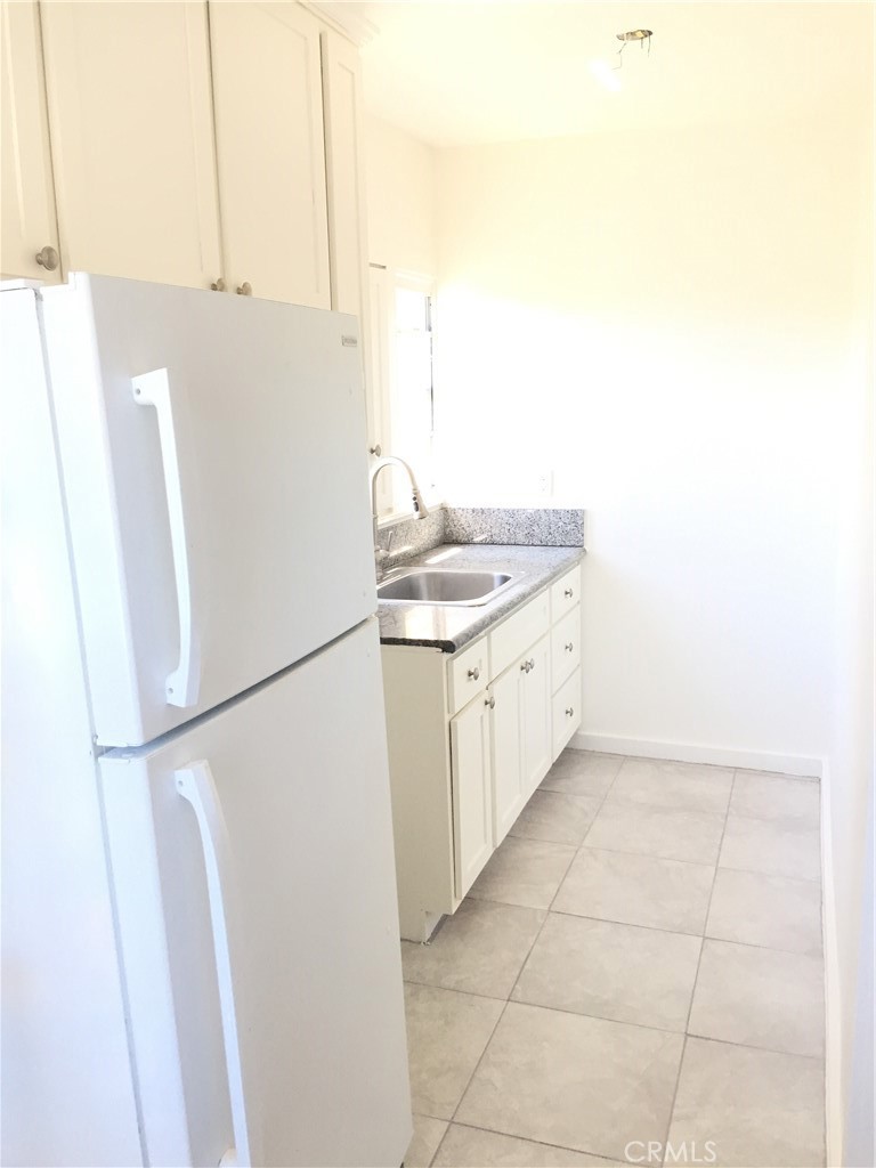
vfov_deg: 61.7
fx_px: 979
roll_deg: +0.6
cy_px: 584
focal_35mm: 29
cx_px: 438
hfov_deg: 48.2
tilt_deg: -12.6
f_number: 2.2
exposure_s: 1/30
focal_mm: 4.15
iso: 50
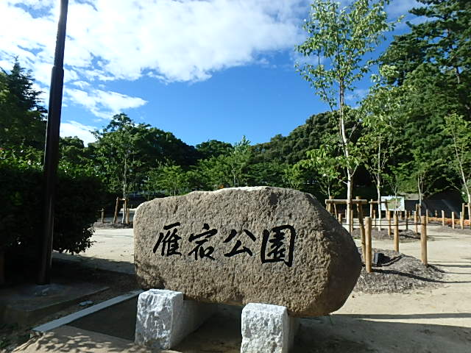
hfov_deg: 79.0
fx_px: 286
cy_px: 176
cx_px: 236
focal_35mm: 21
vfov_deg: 63.4
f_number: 6
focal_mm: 3.7
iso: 125
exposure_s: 1/320
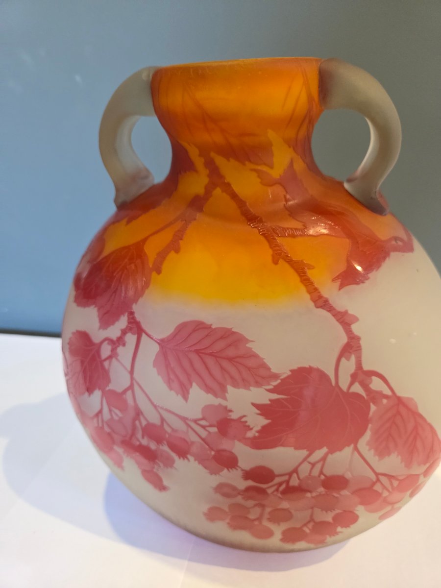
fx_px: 391
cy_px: 294
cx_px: 220
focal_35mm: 23
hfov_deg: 58.9
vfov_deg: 73.9
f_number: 1.8
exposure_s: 1/120
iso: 800
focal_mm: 5.4
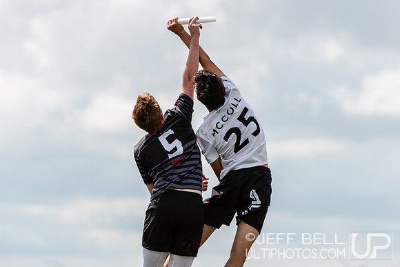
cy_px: 157
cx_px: 189
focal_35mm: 413
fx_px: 4590
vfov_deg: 3.3
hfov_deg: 5.0
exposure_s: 1/1000
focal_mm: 200
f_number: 4
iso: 100
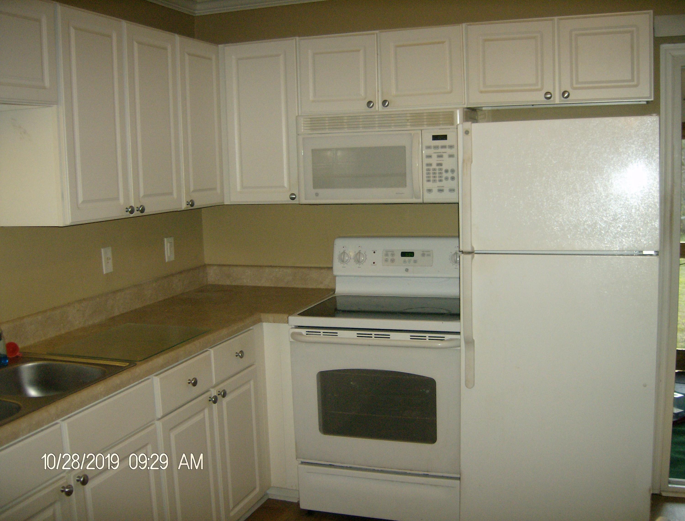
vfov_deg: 40.0
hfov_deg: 51.1
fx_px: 716
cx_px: 342
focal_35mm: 36
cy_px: 260
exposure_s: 1/60
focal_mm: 6
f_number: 2.8
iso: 200
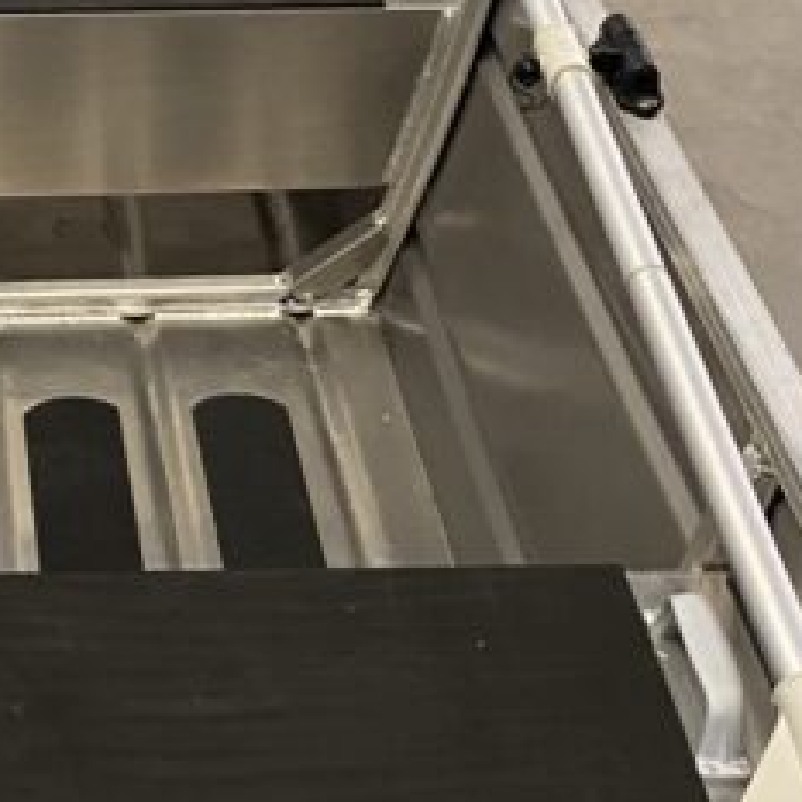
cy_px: 816
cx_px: -86
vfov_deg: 16.8
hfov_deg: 16.7
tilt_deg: -40.3
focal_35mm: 101
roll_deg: -1.1
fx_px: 2647
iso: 400
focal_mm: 4.25
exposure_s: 1/25
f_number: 1.8
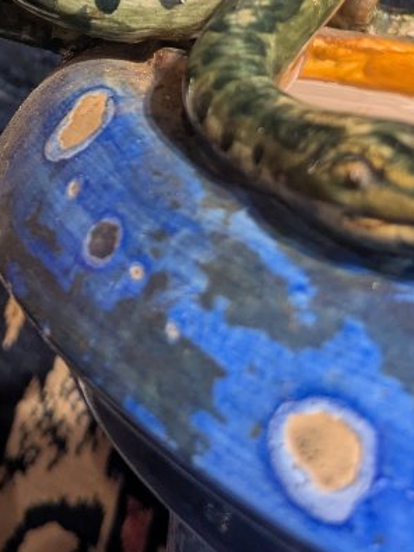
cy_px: -87
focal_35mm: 76
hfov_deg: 19.2
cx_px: 90
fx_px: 1213
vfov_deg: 23.7
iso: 178
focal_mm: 5.43
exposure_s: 1/100
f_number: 1.89
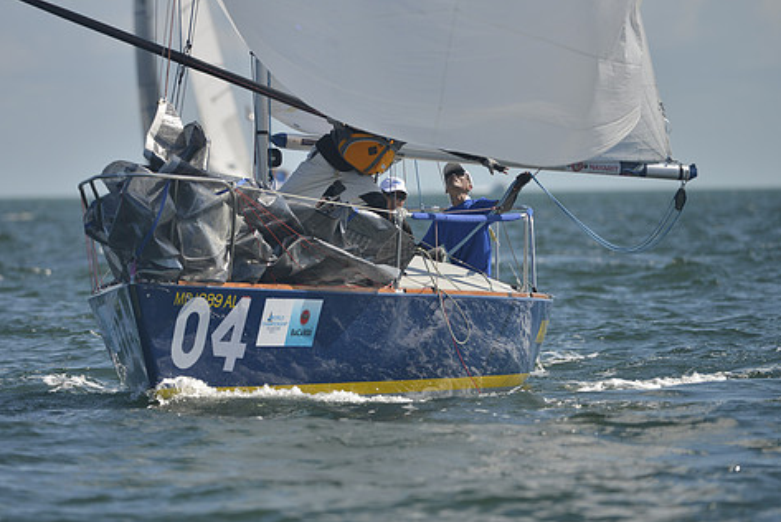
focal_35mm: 380
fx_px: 8249
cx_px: 332
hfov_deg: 5.4
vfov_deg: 3.6
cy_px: 277
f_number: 4
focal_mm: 310
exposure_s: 1/3200
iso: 200
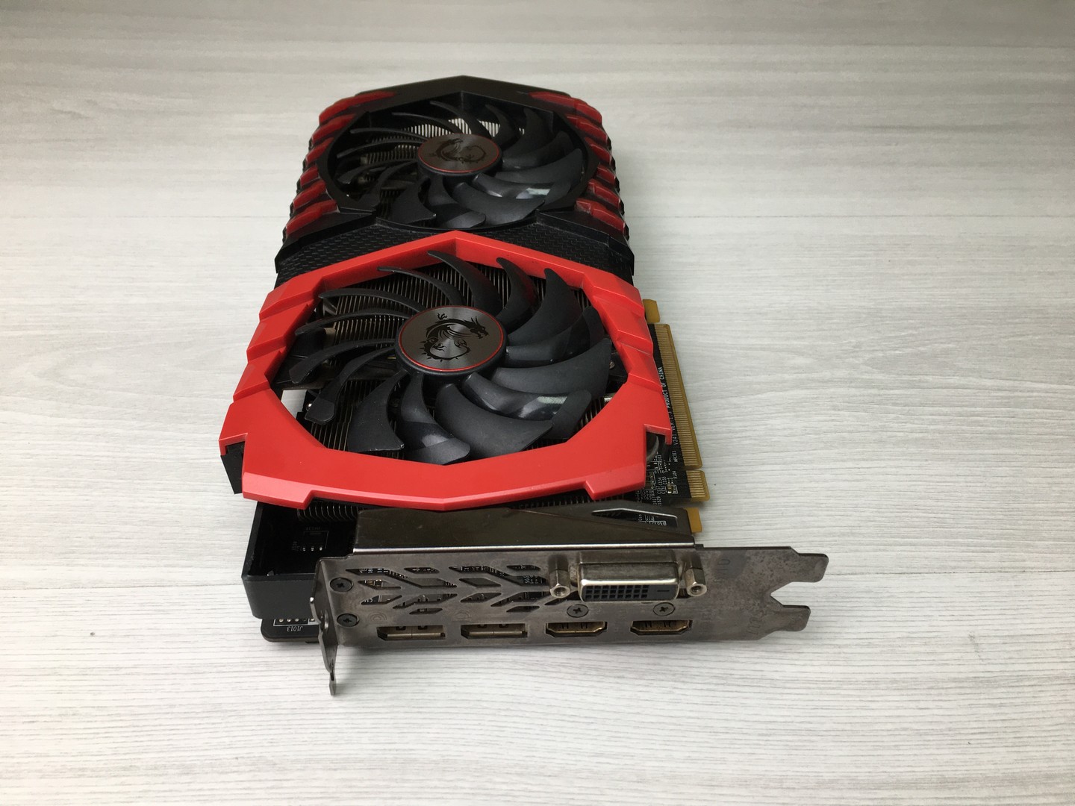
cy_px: 403
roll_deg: -0.1
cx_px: 538
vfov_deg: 48.2
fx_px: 901
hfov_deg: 61.7
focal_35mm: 29
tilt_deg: -42.8
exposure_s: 1/100
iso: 40
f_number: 2.2
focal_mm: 4.15
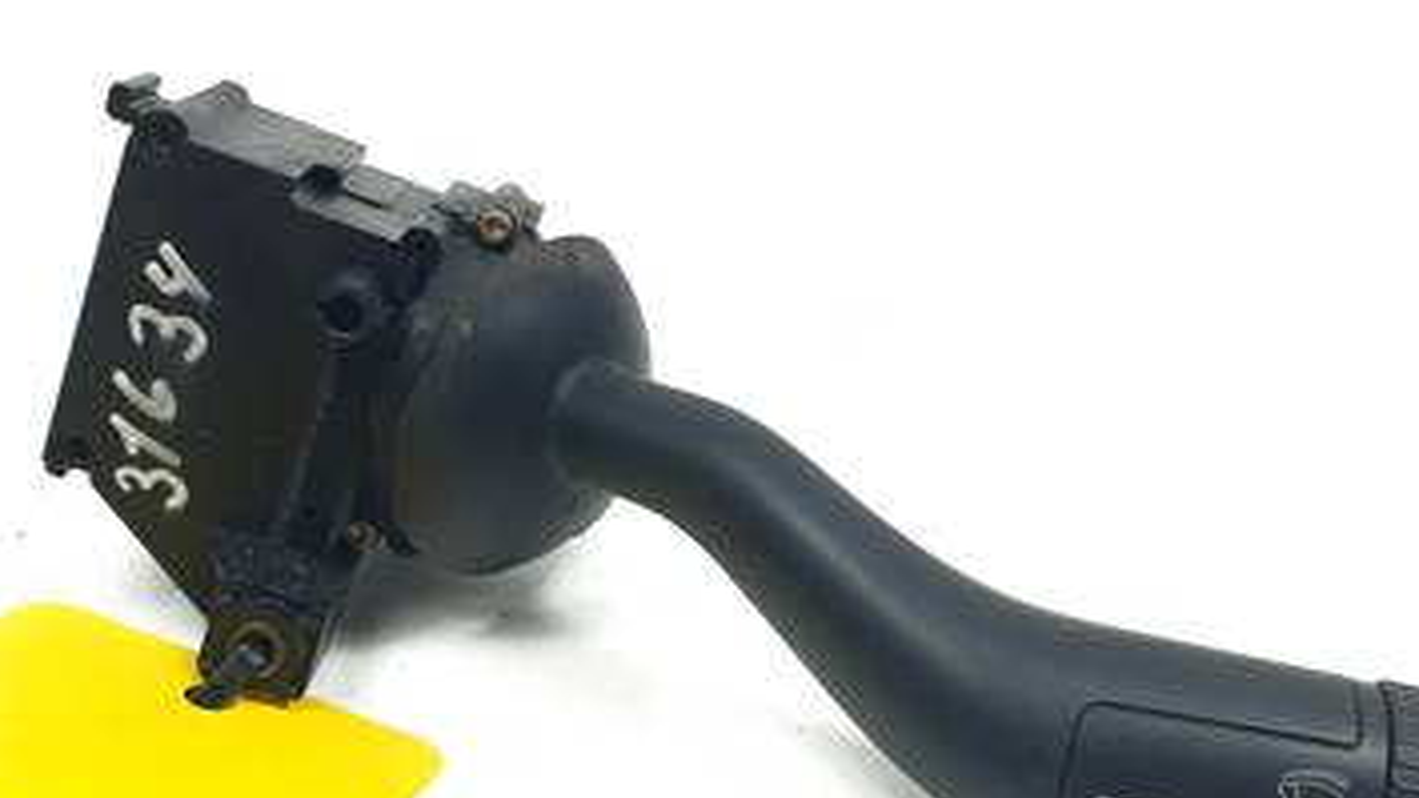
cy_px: 545
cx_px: 766
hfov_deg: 60.9
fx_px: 1204
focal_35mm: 32
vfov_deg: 36.2
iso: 50
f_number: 2.4
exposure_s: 1/131
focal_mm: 4.3
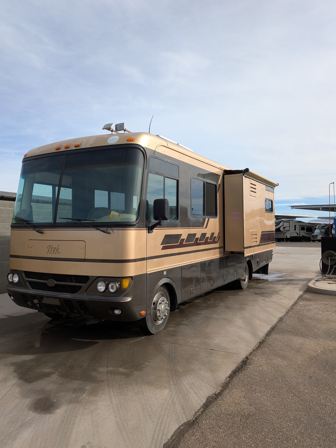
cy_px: 222
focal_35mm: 26
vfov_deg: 67.3
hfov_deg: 53.1
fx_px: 336
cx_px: 173
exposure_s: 1/1692
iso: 52
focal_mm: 5.43
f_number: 1.89
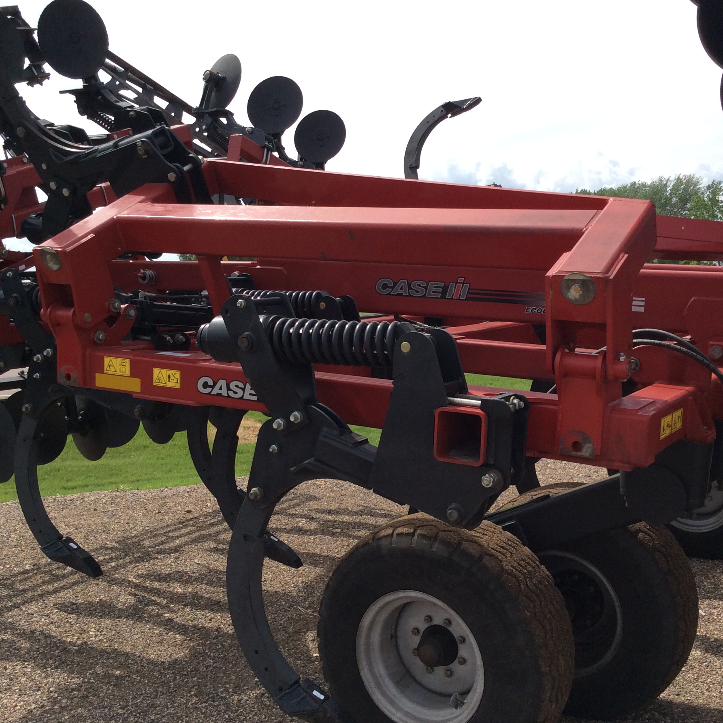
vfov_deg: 40.9
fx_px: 969
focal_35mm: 41
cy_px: 368
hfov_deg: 40.9
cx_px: 387
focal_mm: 3.3
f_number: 2.4
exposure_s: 1/1395
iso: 32
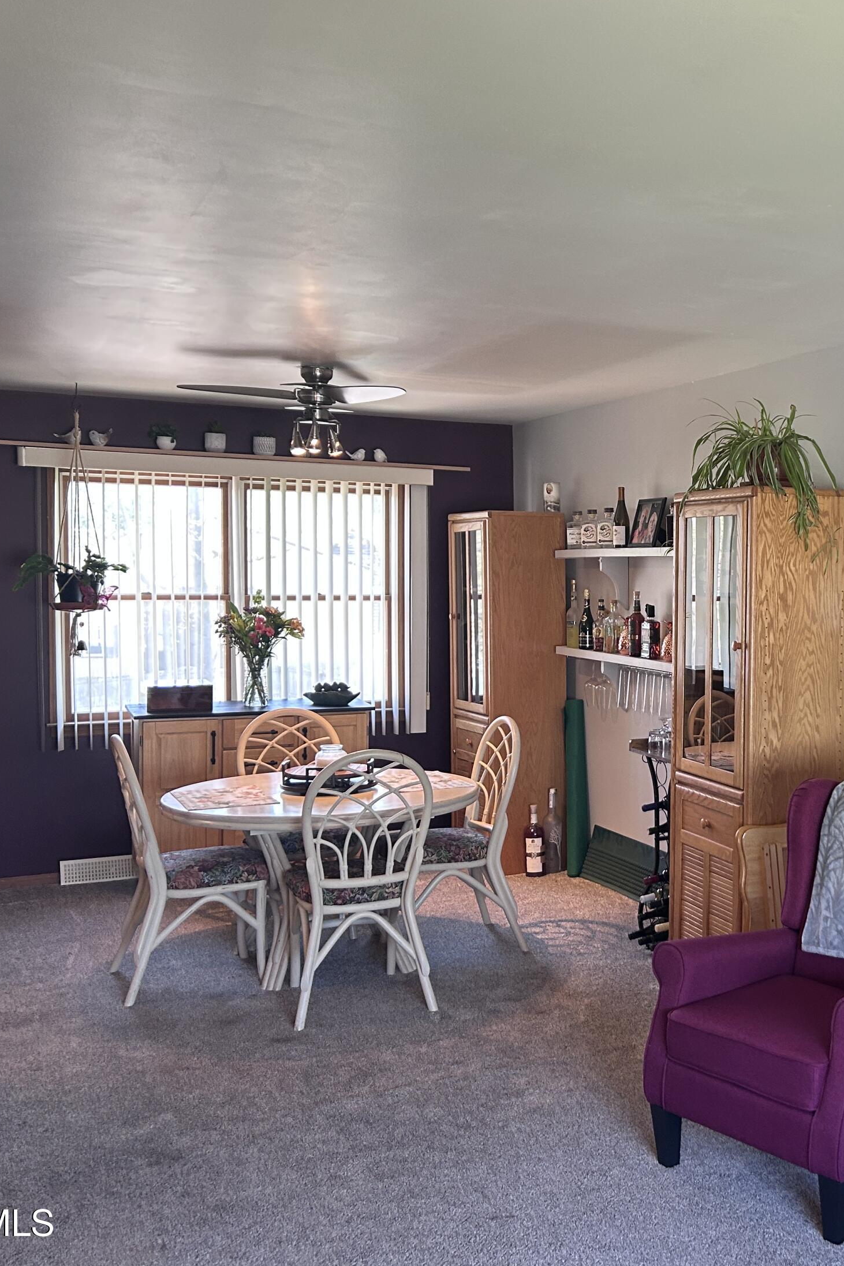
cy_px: 633
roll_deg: -0.4
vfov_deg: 51.9
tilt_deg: -2.9
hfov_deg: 34.3
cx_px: 728
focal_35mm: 37
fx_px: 1301
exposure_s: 1/60
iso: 125
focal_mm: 5.7
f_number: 1.5
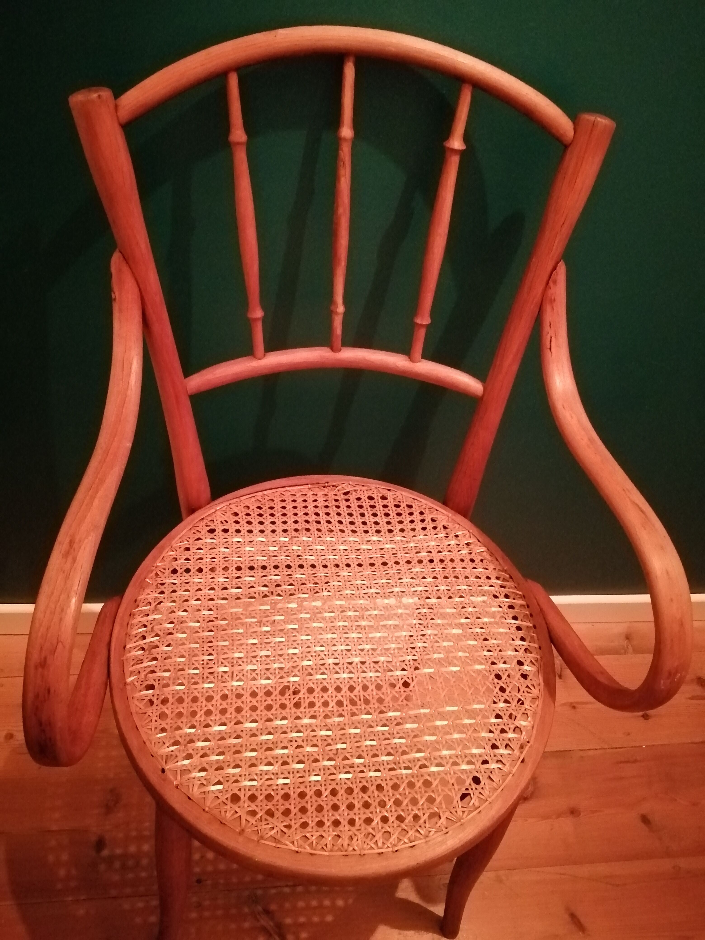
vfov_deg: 67.3
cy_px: 470
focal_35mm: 26
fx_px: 706
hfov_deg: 53.1
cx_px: 352
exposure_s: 1/12.5
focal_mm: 3.46
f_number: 1.8
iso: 1600
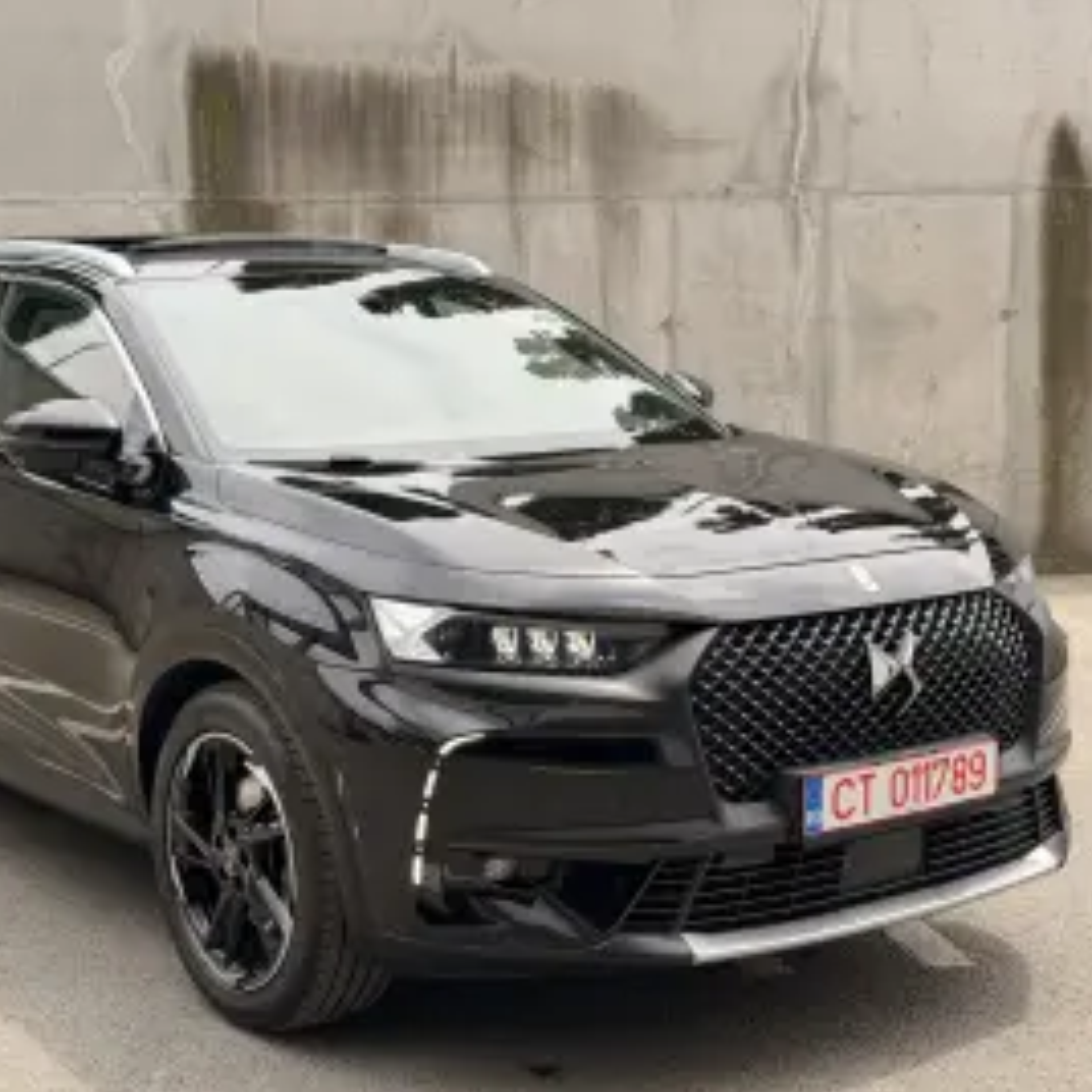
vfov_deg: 30.0
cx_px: 399
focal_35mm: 57
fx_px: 2034
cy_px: 546
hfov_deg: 29.9
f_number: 1.78
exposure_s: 1/1980
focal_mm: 6.76
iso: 80
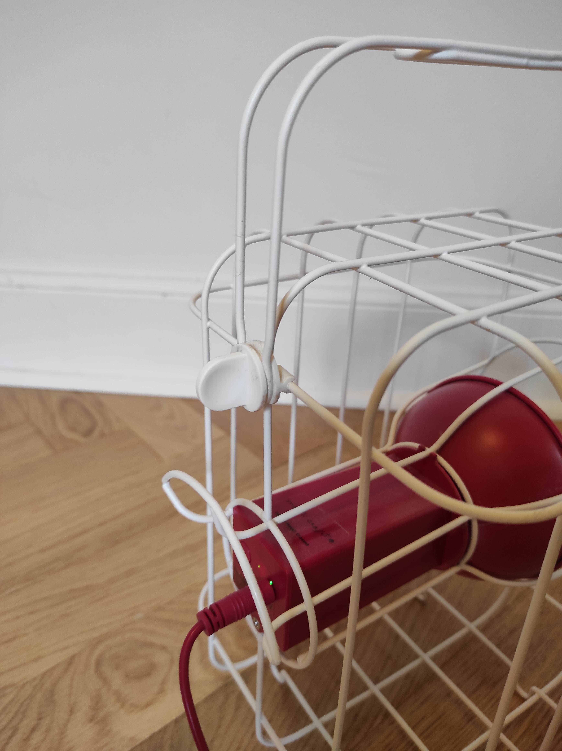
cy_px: 376
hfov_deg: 54.8
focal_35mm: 25
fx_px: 542
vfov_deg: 69.4
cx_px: 281
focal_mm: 5.43
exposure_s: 1/33
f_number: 1.89
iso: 366
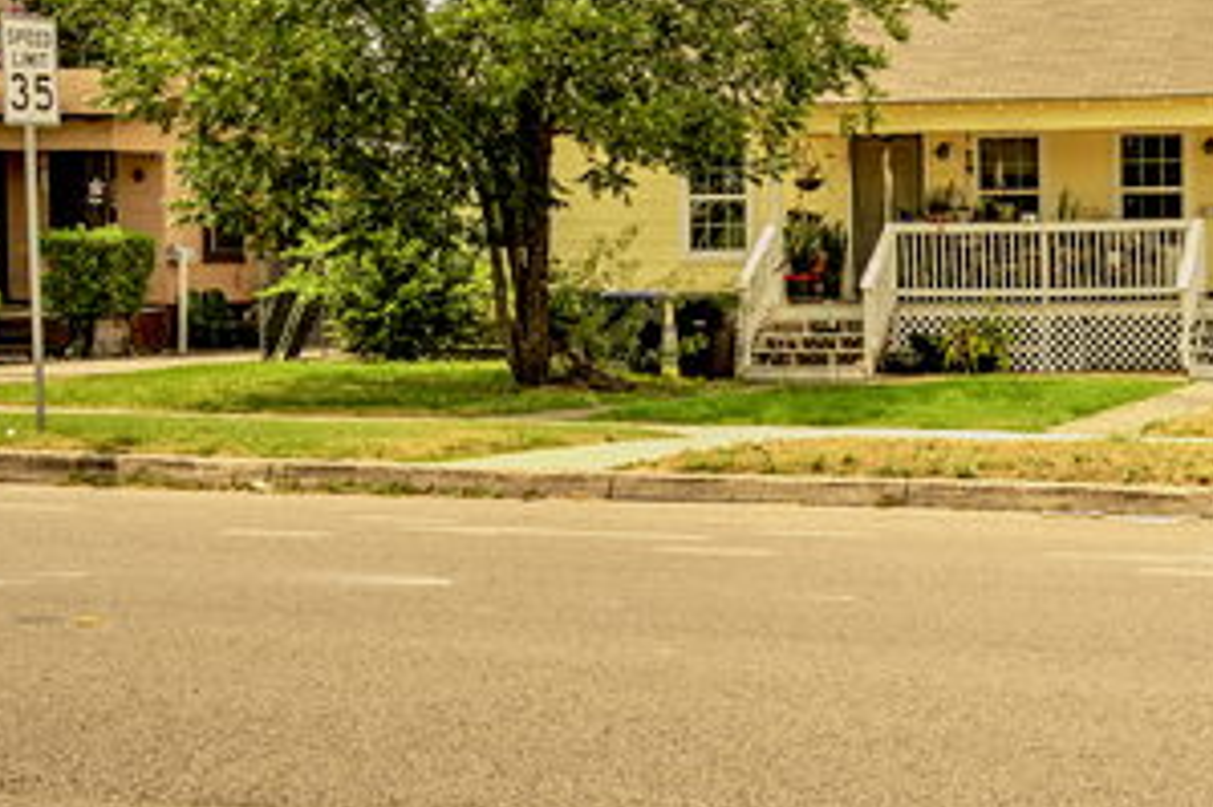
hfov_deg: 26.1
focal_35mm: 75
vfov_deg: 18.2
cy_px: 359
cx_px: 1108
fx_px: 2526
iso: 100
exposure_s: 1/750
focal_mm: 35
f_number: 6.7
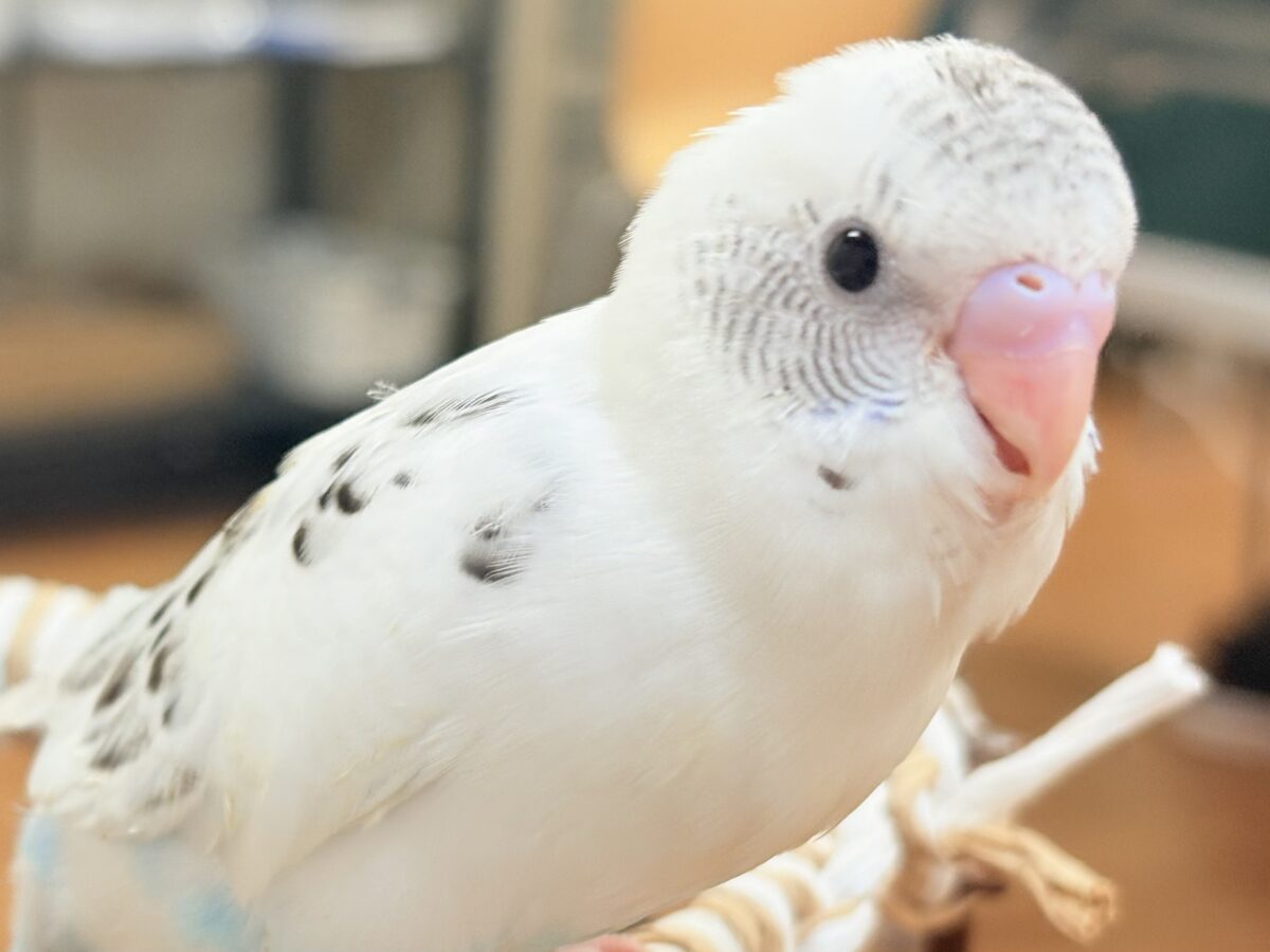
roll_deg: -1.9
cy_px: 476
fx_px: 1908
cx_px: 635
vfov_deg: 28.0
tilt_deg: -14.6
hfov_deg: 36.8
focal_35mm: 52
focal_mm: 5.96
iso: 50
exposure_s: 1/95
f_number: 1.6
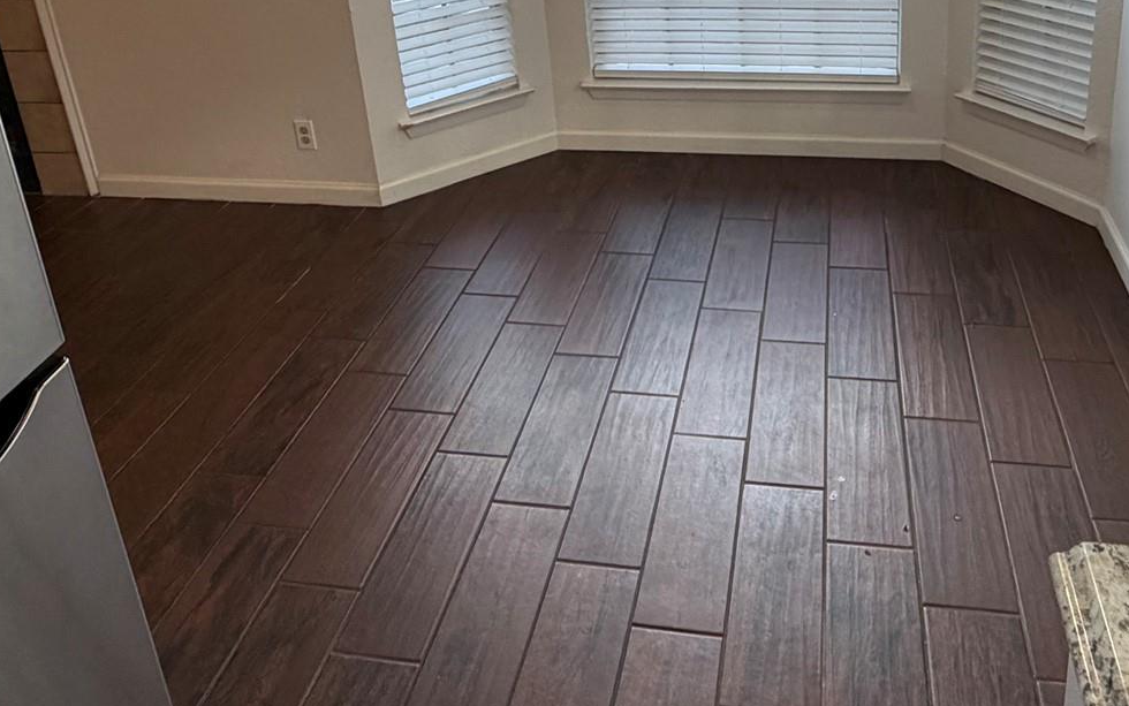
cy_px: 12
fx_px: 954
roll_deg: +3.6
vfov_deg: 36.8
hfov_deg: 60.6
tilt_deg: -17.6
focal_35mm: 31
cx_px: 690
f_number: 2.2
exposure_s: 1/60
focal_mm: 2.22
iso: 160
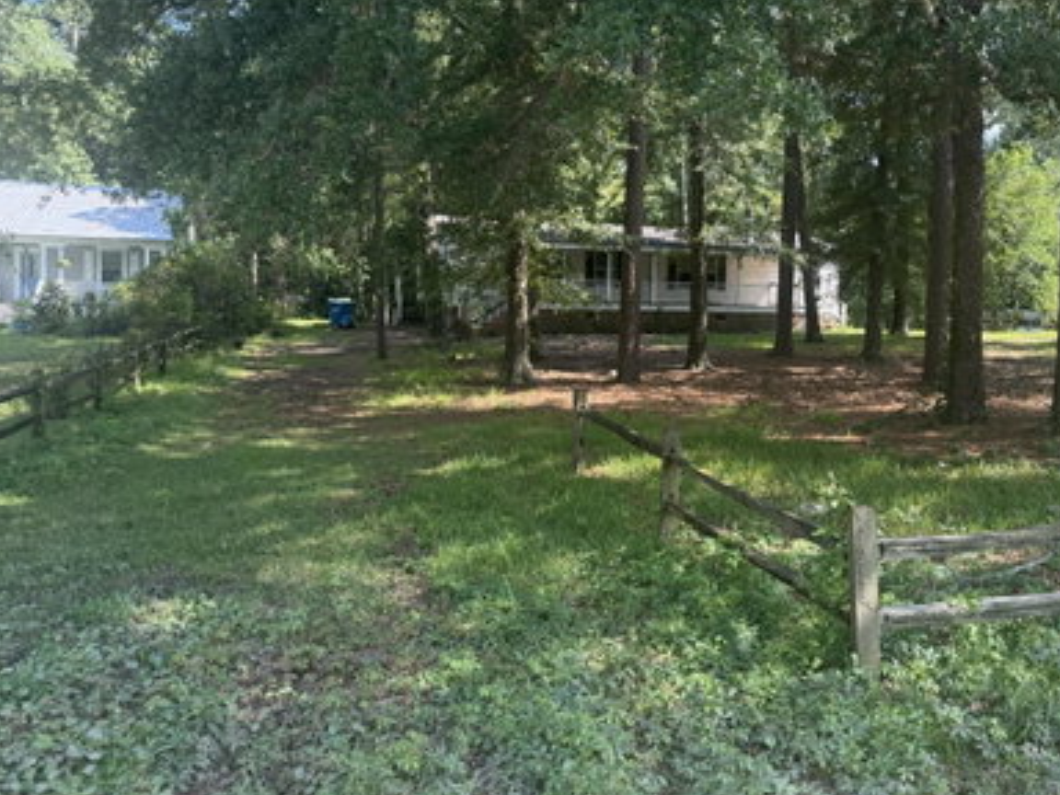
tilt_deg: -1.3
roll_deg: +0.2
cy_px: 328
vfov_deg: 44.0
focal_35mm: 32
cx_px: 660
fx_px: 980
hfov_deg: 56.2
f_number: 1.78
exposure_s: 1/602
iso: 100
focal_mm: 6.76
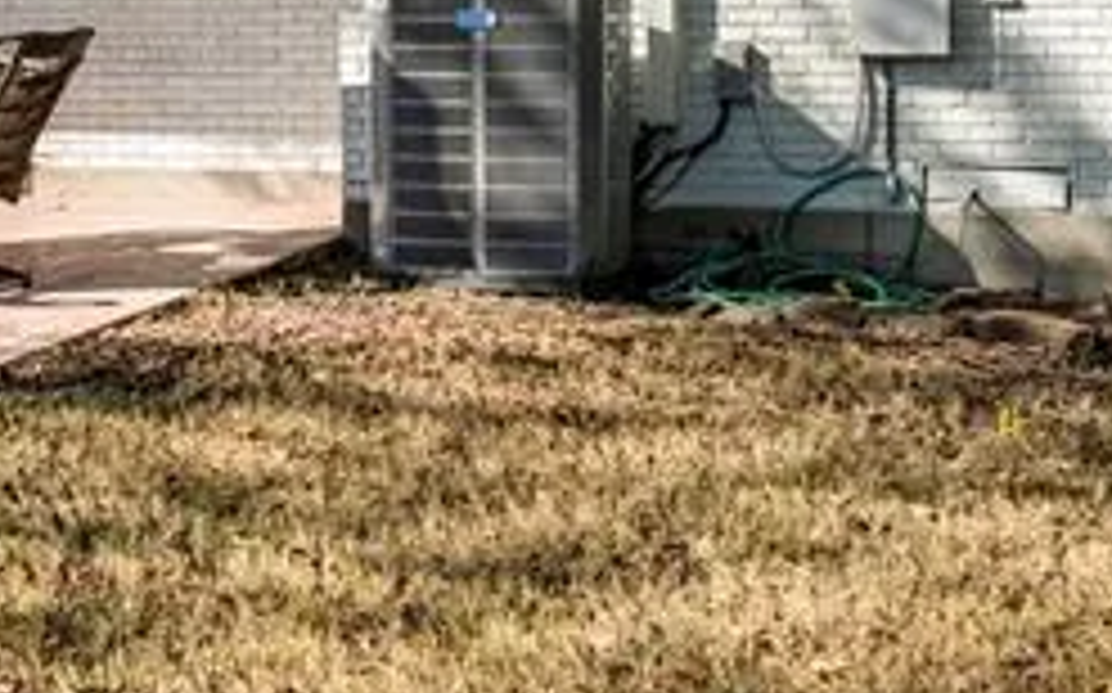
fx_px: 2302
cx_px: 383
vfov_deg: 16.8
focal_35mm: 76
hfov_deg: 27.0
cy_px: 22
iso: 400
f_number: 10
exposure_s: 1/400
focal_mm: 18
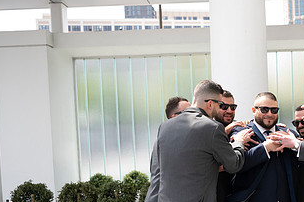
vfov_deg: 21.8
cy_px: 173
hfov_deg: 31.7
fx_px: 515
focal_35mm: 61
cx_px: 262
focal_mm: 32
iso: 50
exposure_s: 1/250
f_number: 2.8
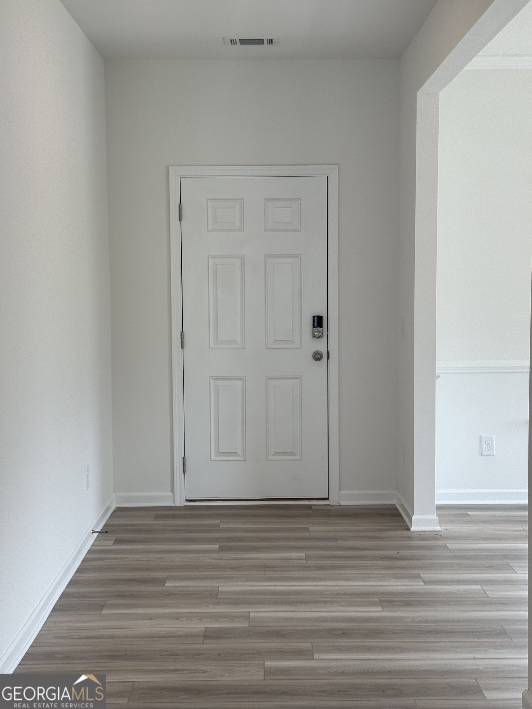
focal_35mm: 48
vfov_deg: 39.7
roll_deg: -0.6
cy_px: 354
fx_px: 984
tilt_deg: -2.8
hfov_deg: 30.3
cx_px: 266
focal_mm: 6.76
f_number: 1.78
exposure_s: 1/324
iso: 80
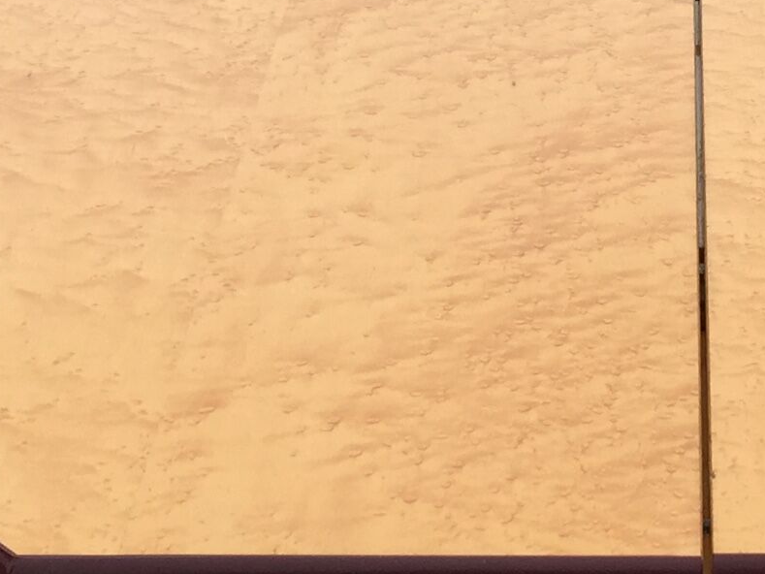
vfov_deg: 12.3
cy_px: 428
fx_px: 2652
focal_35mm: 120
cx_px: 675
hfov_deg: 16.2
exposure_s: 1/1199
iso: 32
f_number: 2.2
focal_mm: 4.15
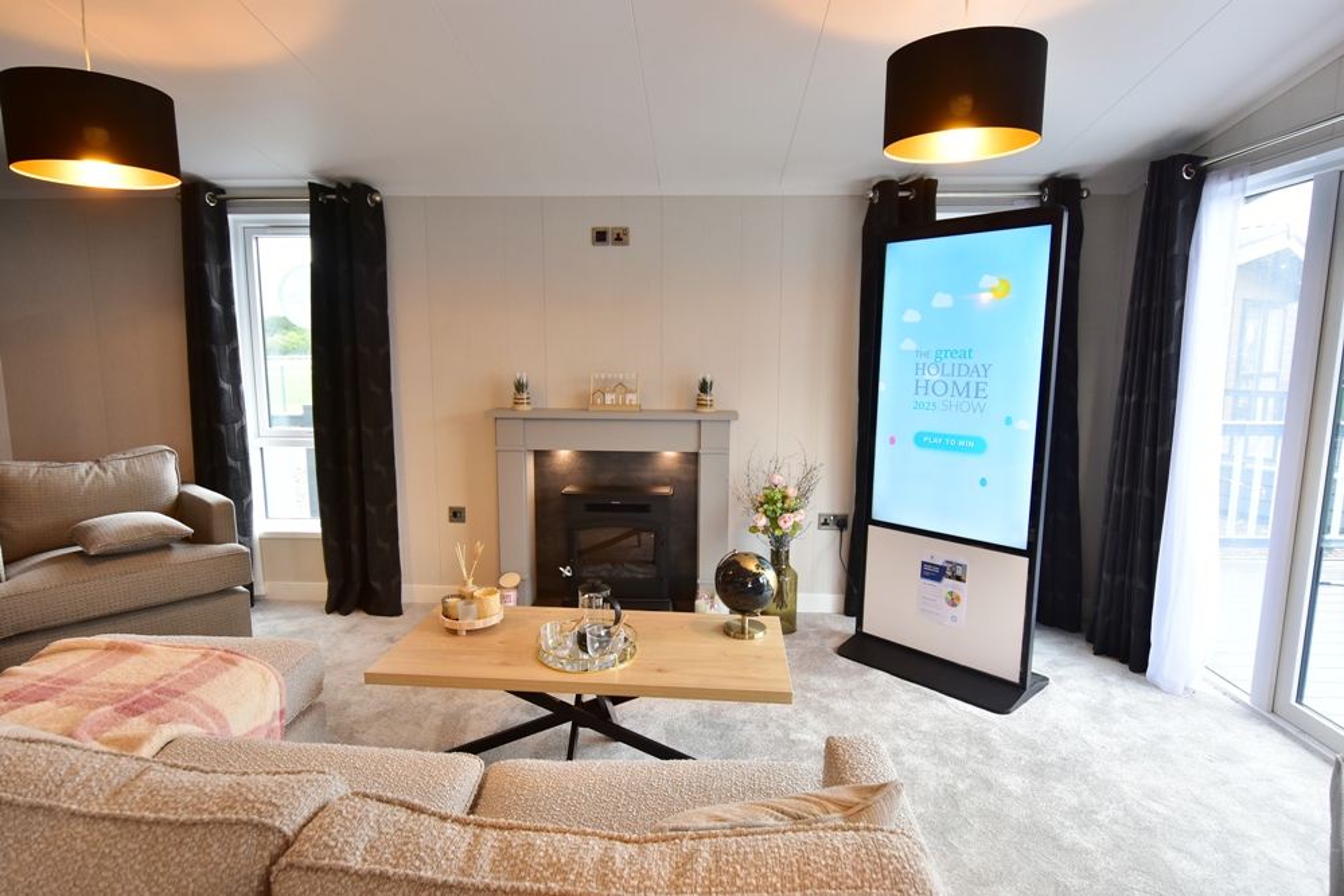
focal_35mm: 20
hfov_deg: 85.4
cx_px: 672
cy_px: 448
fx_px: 728
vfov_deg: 63.2
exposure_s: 1/40
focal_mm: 13
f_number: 5.6
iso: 400
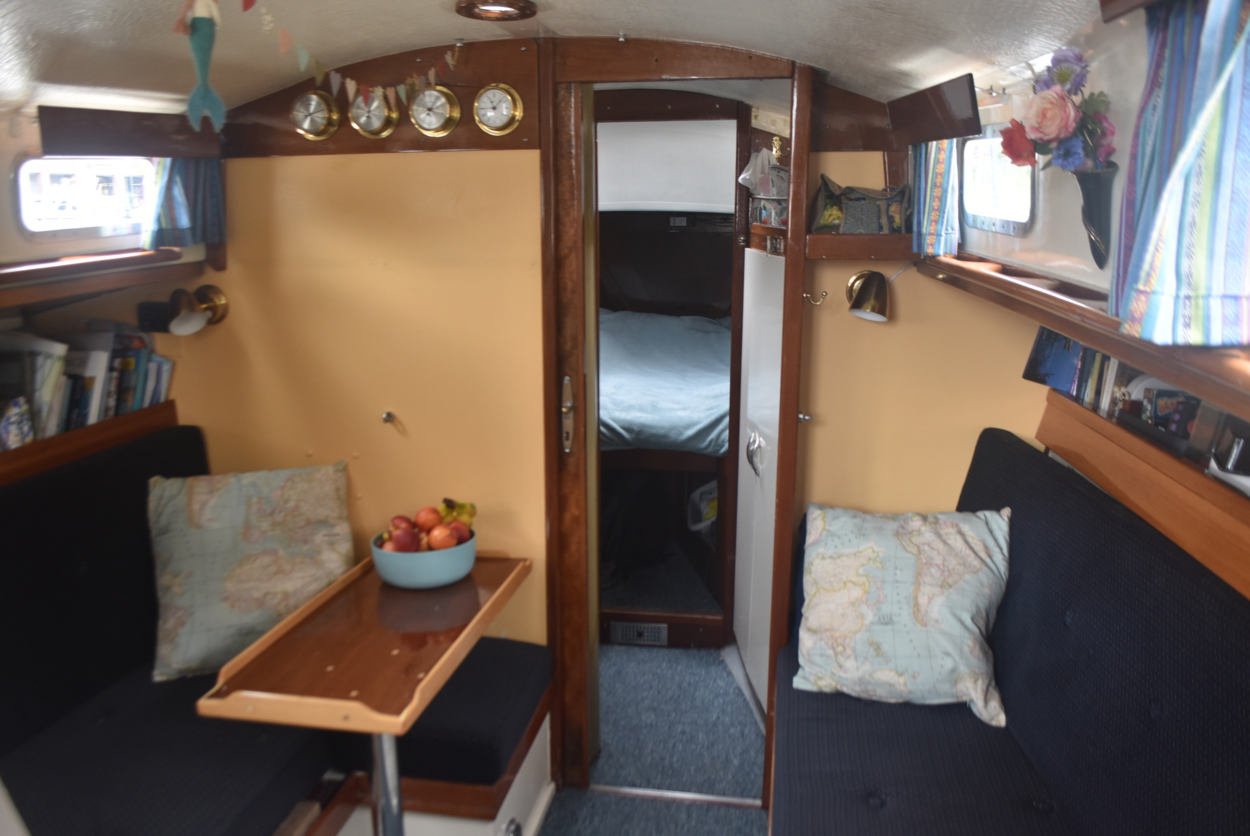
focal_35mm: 27
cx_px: 625
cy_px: 418
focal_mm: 18
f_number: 4
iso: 450
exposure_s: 1/60
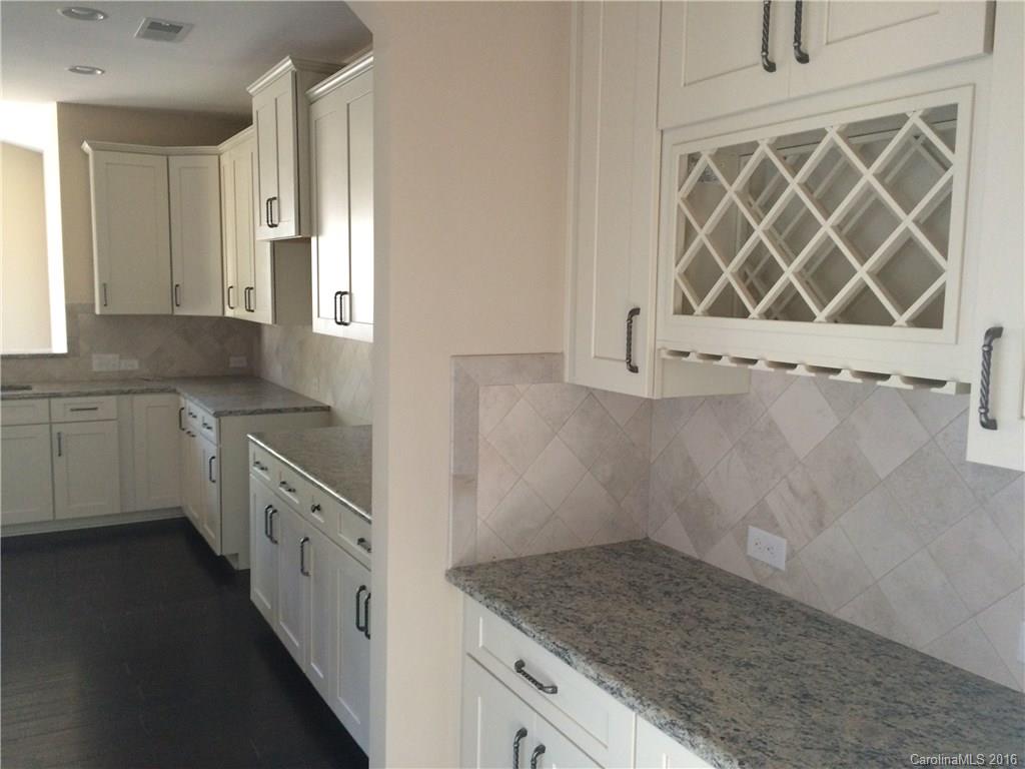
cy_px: 384
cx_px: 512
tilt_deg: -5.9
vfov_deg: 48.2
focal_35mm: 29
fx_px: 859
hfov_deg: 61.7
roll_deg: -0.7
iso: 160
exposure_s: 1/30
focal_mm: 4.15
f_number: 2.2
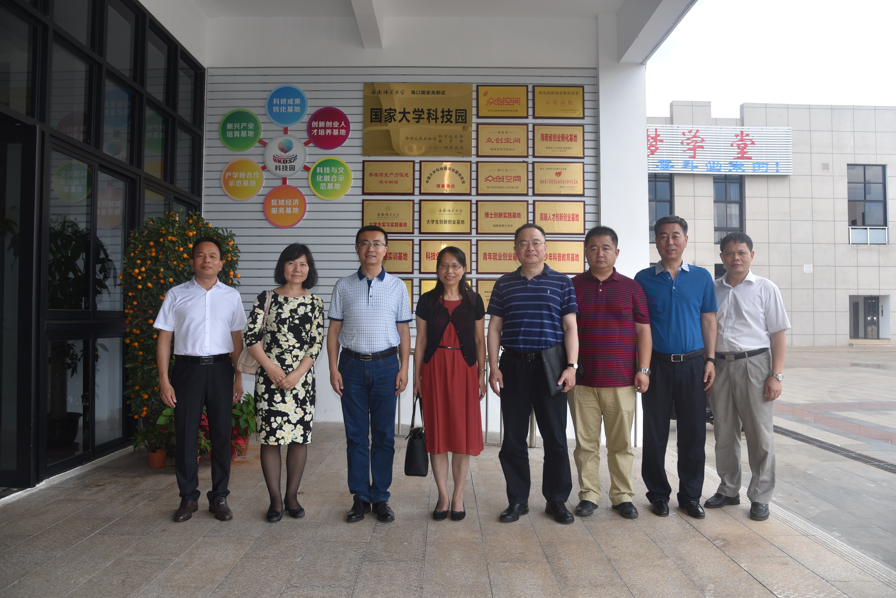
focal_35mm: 24
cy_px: 299
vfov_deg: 53.1
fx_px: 597
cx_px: 448
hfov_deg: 73.7
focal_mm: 24
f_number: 5.6
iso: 140
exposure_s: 1/125
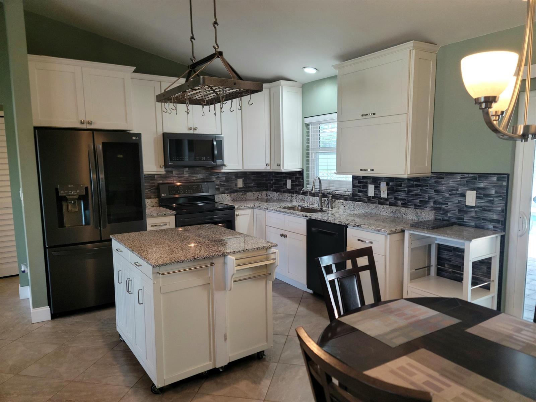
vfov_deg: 54.9
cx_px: 268
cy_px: 201
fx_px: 387
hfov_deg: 69.4
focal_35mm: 25
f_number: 1.8
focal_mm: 7
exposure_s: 1/60.2
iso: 160
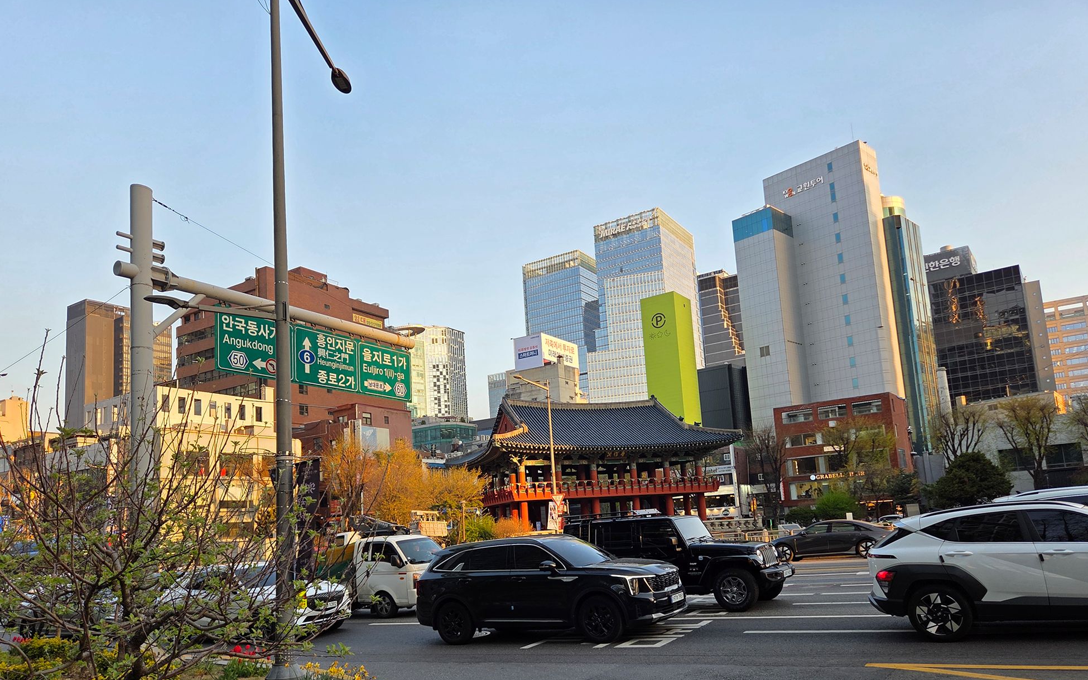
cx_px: 536
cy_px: 416
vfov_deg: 48.9
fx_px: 741
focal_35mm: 25
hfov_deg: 72.5
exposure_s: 1/970
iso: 80
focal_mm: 5.4
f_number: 1.8
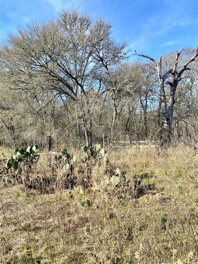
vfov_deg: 67.3
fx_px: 198
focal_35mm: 26
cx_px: 99
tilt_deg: -0.7
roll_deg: +2.5
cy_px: 132
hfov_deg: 53.1
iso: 32
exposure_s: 1/1377
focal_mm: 4.25
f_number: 1.8
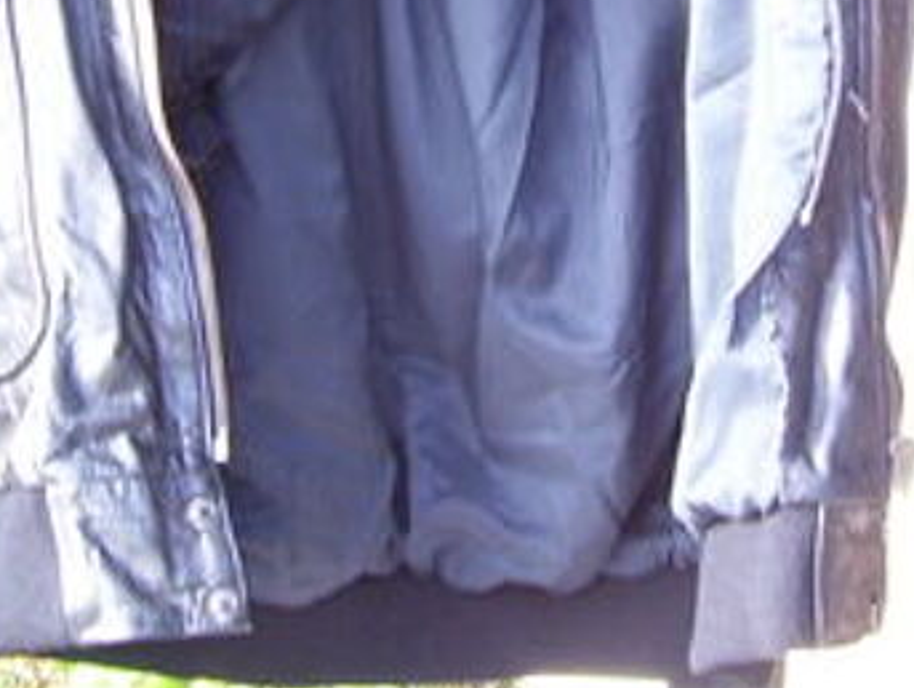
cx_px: 557
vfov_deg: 14.6
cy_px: -67
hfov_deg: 19.8
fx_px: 2617
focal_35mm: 99
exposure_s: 1/60
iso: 80
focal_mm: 5.6
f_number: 2.7
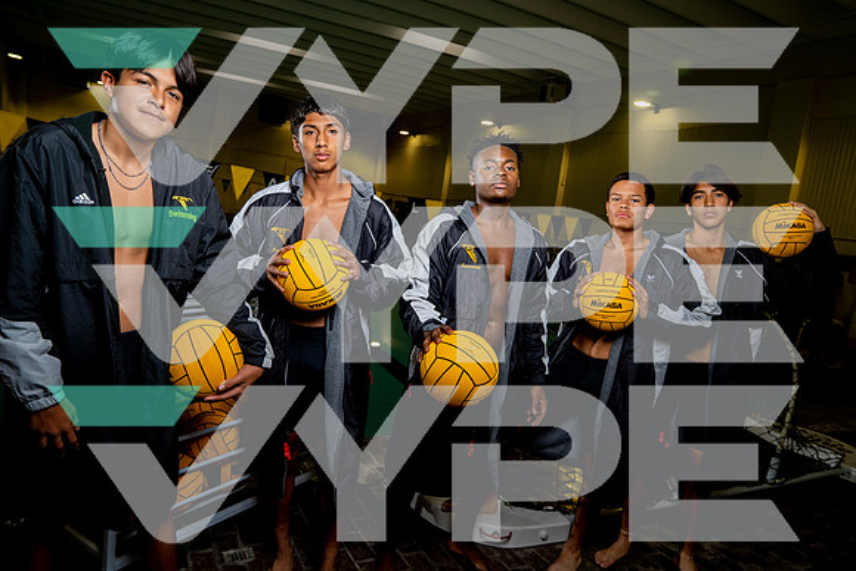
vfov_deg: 53.2
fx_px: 571
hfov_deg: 73.7
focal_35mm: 24
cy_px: 286
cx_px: 428
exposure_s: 1/250
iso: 100
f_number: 4.5
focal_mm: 24
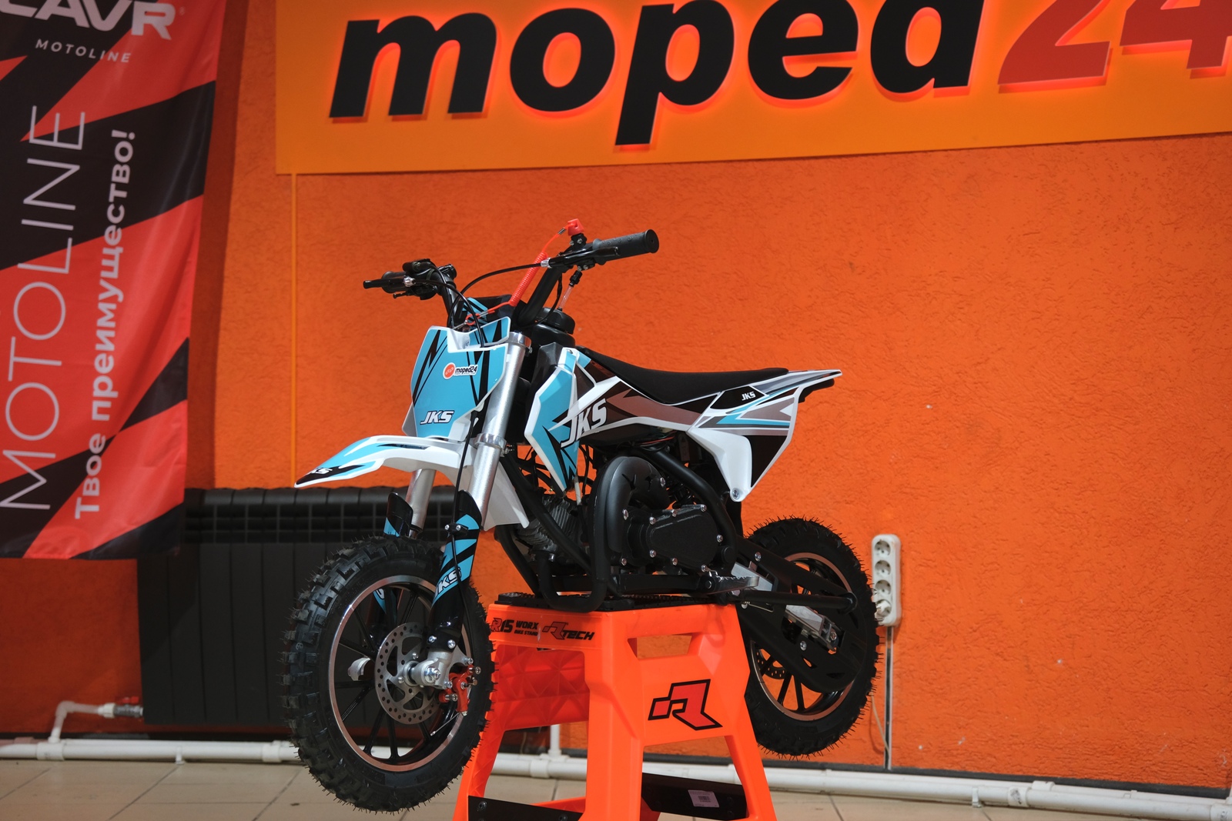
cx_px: 616
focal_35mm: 70
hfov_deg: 28.8
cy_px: 410
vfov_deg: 19.5
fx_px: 2396
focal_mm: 46.6
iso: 1000
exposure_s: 1/100
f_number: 4
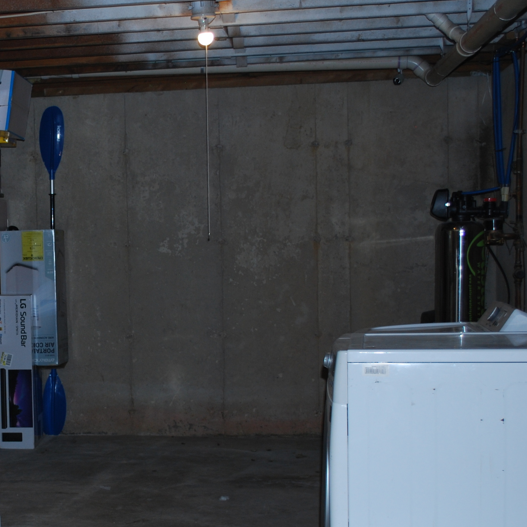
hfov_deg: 21.5
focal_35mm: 77
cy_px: 329
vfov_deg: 22.4
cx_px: -29
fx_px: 1326
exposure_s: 1/60
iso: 200
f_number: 4.5
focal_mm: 28
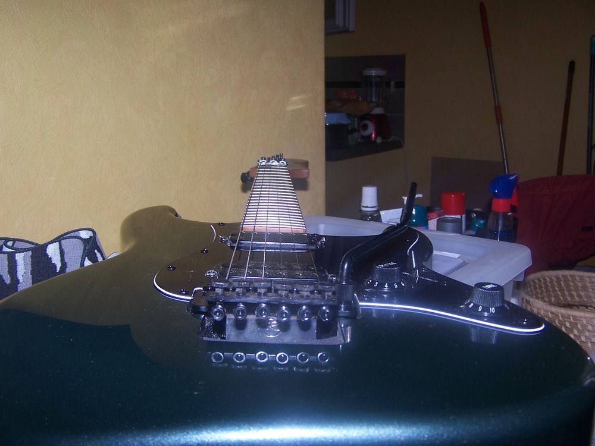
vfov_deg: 37.7
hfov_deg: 49.0
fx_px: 653
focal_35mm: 38
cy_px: 223
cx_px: 298
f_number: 2.8
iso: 80
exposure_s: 1/60
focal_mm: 6.3
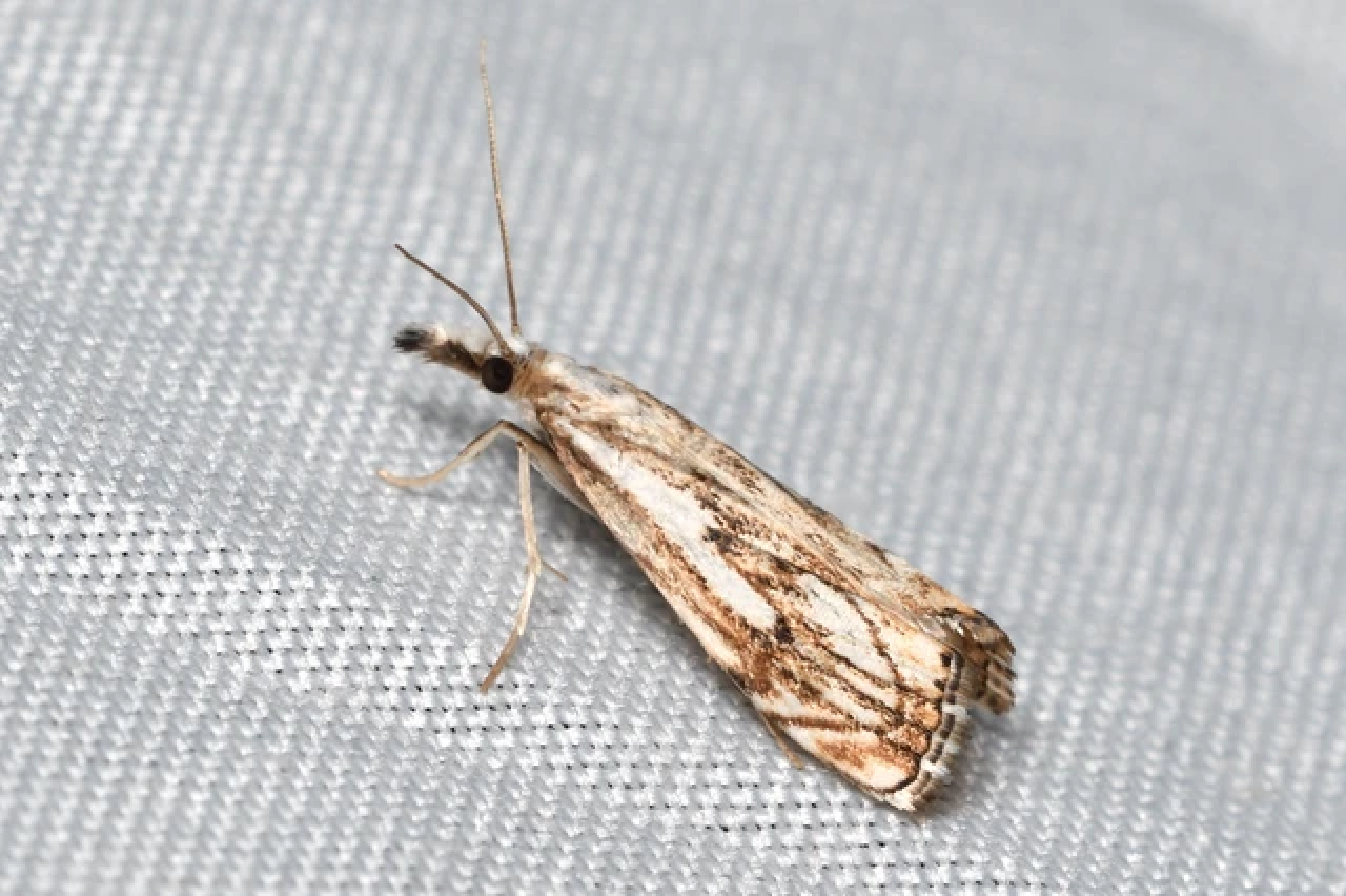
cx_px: 673
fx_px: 8408
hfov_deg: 9.2
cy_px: 448
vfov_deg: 6.1
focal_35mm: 225
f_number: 10
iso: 100
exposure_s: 1/250
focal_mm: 150
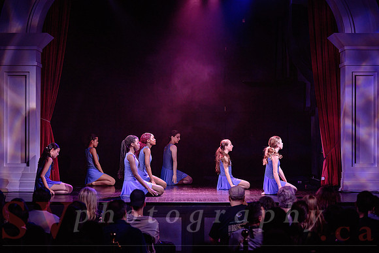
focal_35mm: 92
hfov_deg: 22.1
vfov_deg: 14.9
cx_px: 194
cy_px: 124
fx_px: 969
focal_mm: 90
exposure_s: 1/200
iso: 1600
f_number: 2.8
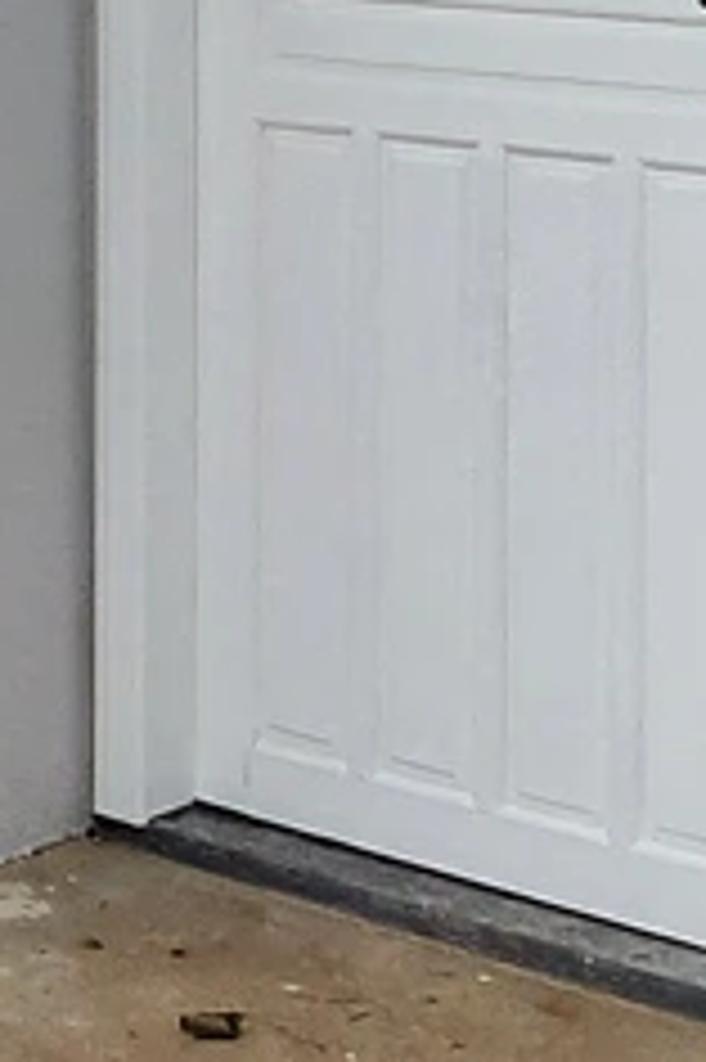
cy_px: -94
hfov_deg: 10.6
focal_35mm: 110
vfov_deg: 18.0
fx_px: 3240
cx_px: -994
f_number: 2.2
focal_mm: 1.74
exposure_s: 1/820
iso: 50
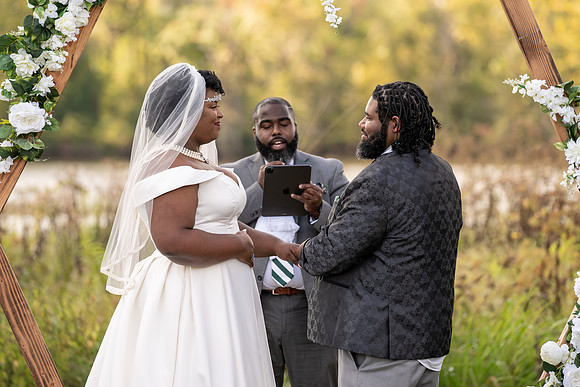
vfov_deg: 6.7
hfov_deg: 10.0
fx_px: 3308
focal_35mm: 205
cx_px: 296
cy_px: 194
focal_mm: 198
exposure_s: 1/160
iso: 100
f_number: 4
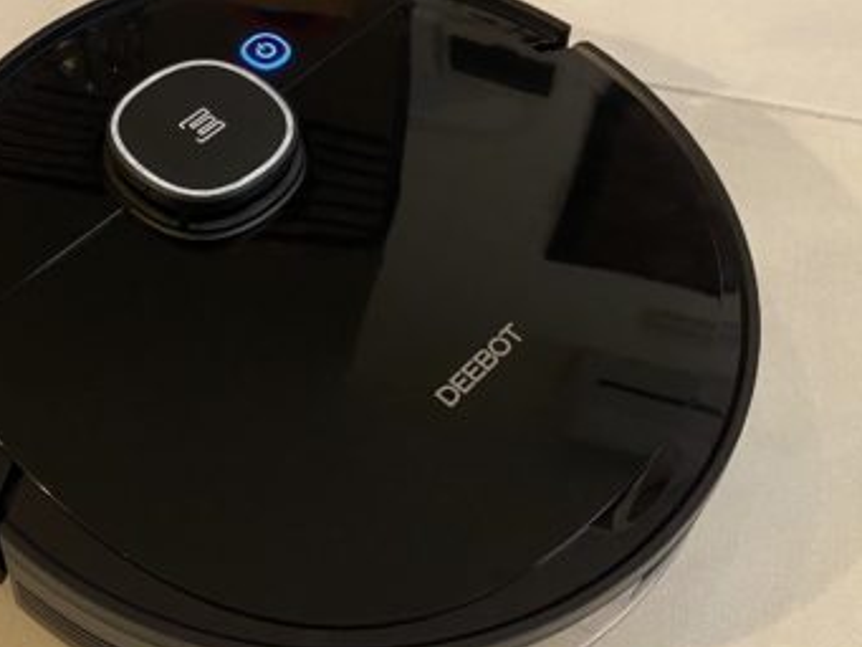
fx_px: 1196
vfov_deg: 30.3
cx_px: 212
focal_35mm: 48
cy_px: 312
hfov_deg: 38.6
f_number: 1.8
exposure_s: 1/50
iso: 400
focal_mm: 4.25
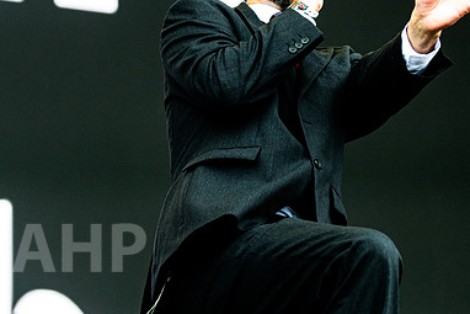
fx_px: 3108
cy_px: 20
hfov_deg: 8.6
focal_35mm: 238
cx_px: 315
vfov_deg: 5.8
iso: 400
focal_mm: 112
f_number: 2.8
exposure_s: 1/1000
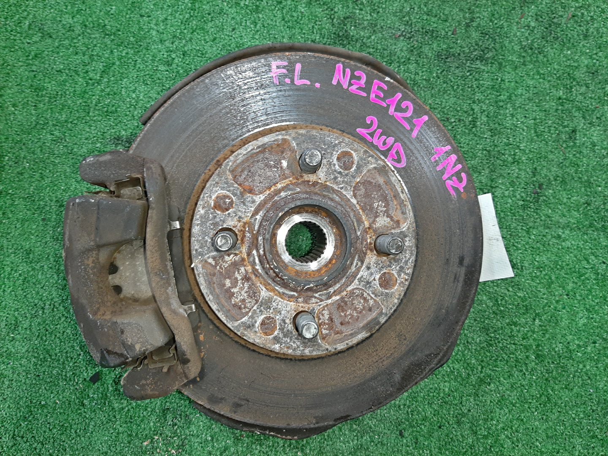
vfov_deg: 53.1
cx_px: 304
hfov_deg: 67.3
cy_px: 228
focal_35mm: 26
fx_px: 457
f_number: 1.7
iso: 167
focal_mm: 3.93
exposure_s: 1/50
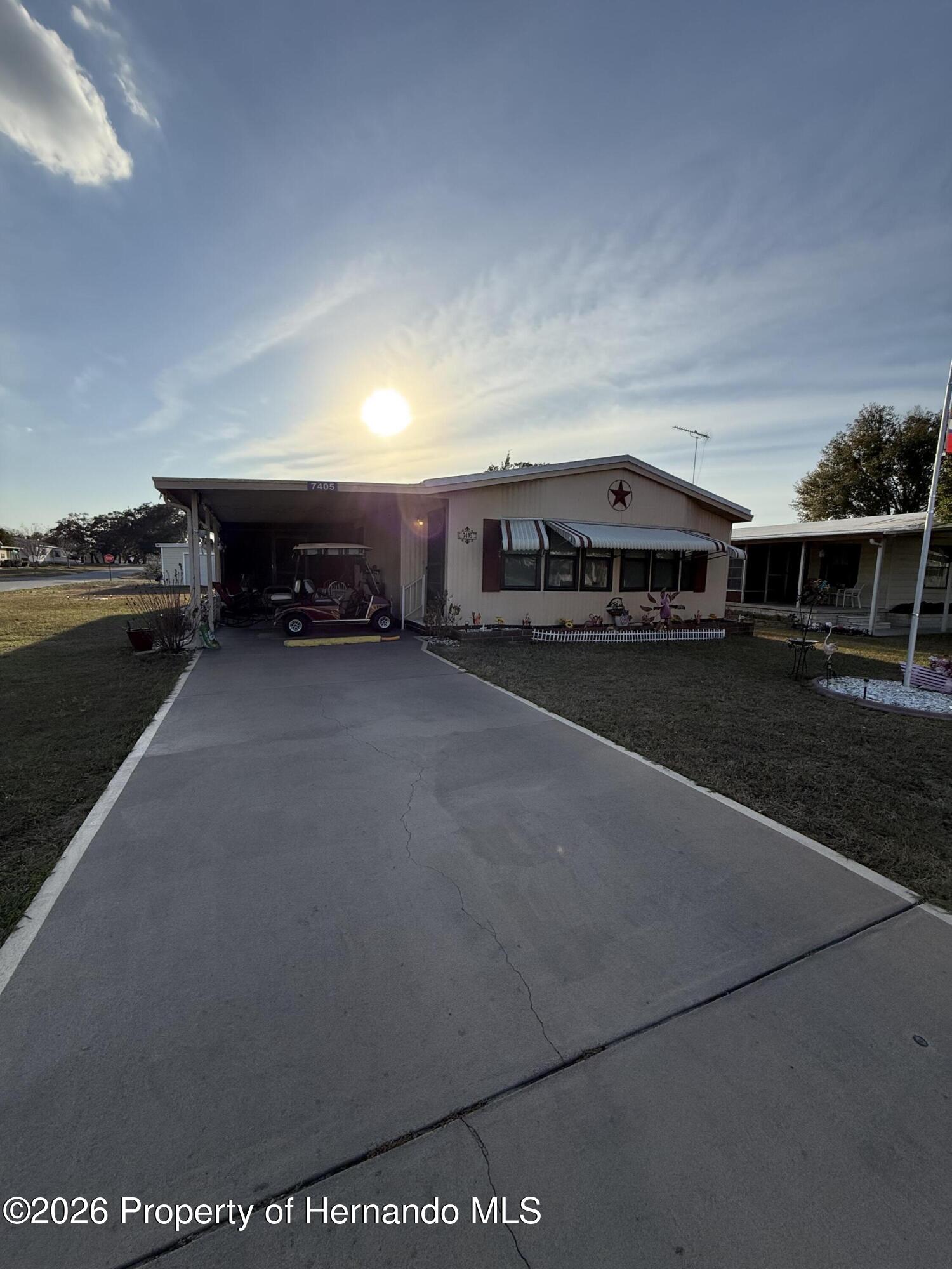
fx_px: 513
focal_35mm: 14
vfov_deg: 102.1
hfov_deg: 85.7
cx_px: 476
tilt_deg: -6.2
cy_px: 634
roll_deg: -2.9
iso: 64
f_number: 2.2
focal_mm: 2.22
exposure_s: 1/3125
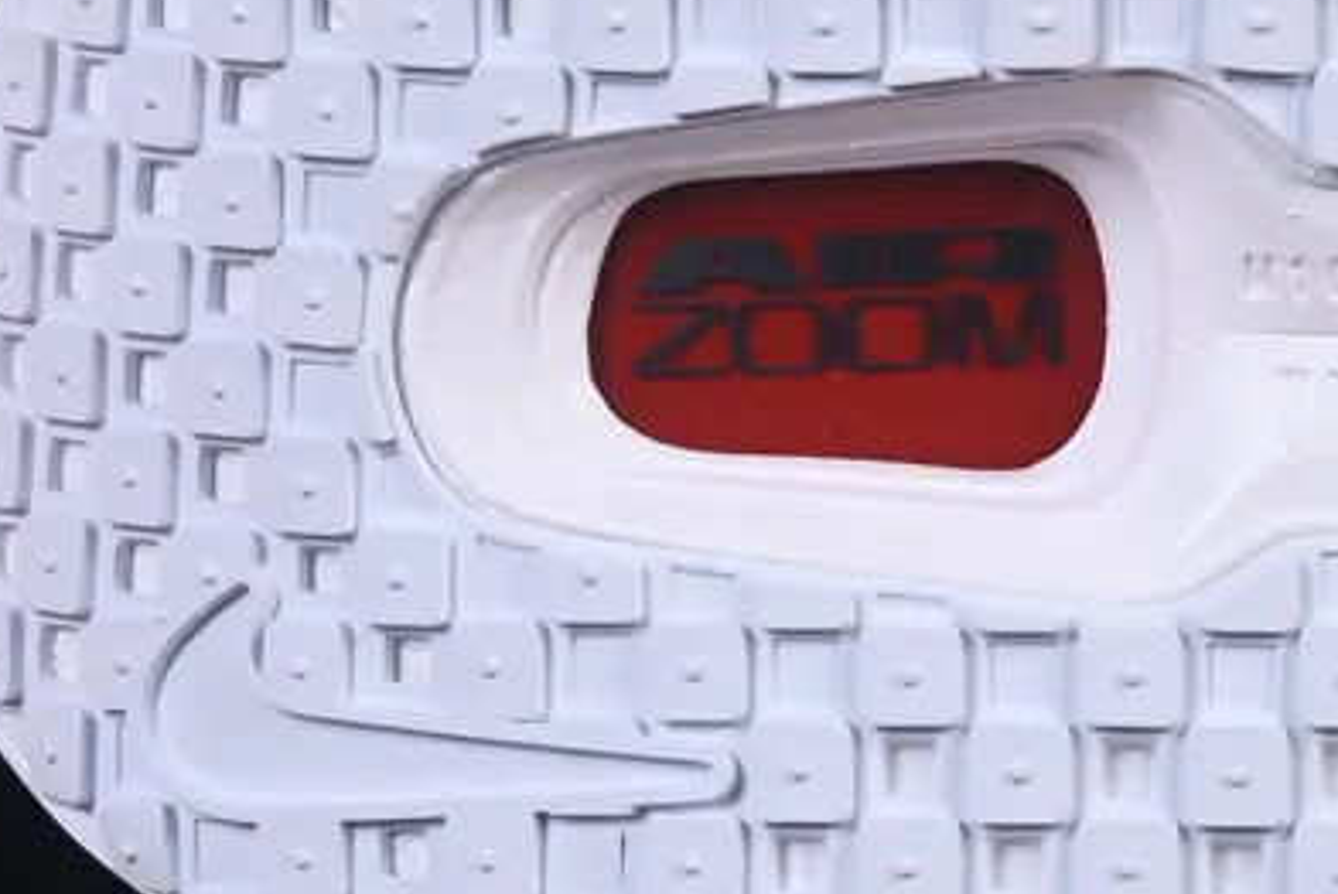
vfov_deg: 4.5
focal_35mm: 306
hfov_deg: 6.7
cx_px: 1860
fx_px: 11381
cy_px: -9
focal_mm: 50
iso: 160
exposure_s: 1/100
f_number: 8
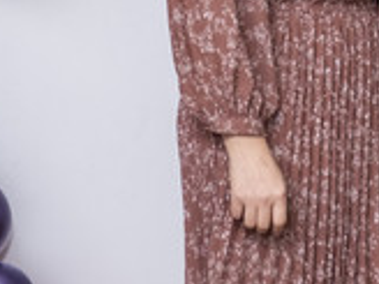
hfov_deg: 6.4
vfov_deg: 4.7
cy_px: -200
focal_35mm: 311
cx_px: 335
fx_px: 3405
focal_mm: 55
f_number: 2.8
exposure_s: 1/160
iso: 1250
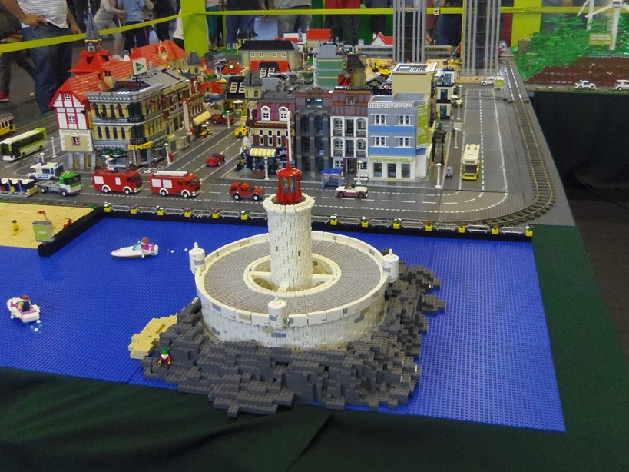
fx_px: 636
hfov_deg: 52.6
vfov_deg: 40.7
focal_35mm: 35
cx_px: 319
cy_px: 224
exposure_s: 1/40
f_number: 3.9
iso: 400
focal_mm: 5
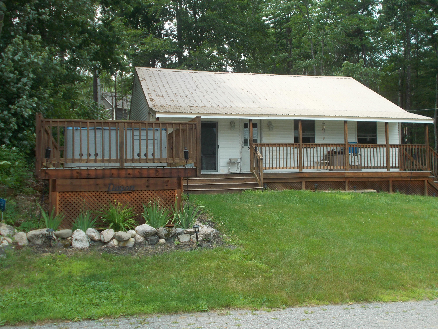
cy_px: 164
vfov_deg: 36.8
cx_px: 219
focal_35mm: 39
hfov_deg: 47.9
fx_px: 493
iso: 80
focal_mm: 6.9
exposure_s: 1/250
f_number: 3.9
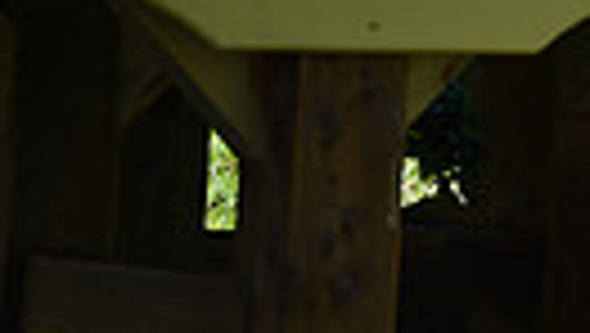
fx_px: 14502
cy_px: -338
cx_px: 1297
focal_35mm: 926
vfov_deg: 1.3
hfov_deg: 2.3
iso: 200
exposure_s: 1/1000
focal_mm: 200
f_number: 5
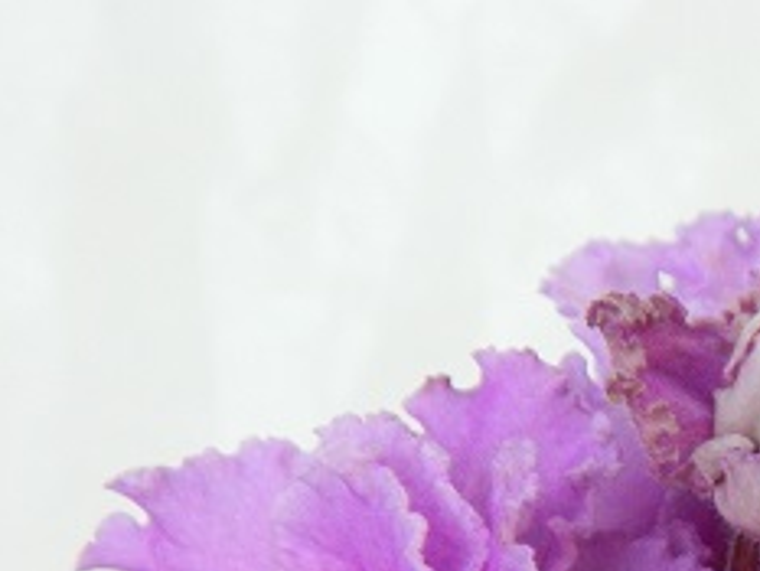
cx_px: 1057
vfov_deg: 12.0
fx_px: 2570
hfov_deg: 15.8
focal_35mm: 117
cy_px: 897
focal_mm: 6.2
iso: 180
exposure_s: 1/40
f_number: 3.3
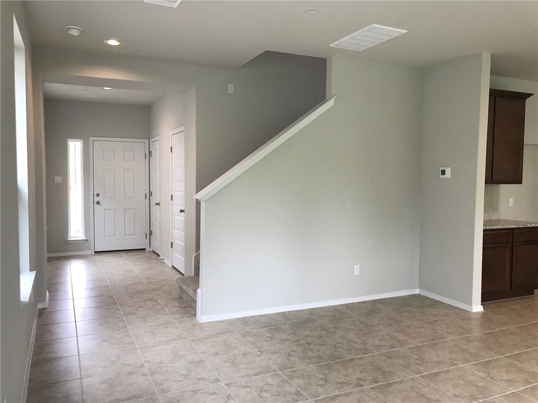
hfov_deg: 63.4
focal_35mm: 28
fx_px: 435
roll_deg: +0.1
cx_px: 269
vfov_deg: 49.7
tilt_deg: -2.7
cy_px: 202
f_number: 1.8
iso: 20
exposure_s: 1/30
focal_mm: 3.99
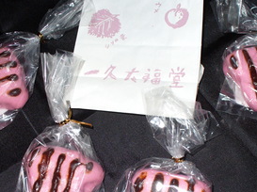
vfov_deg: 25.4
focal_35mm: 57
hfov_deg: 33.8
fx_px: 423
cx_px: 137
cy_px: 132
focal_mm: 6.1
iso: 100
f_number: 2.8
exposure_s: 1/60
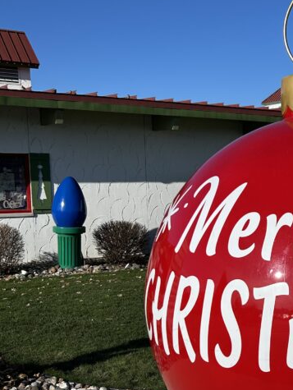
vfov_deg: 34.1
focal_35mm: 56
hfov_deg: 25.0
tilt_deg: -8.1
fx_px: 631
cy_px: 255
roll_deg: +1.5
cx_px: 288
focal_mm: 5.7
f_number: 1.5
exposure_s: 1/6993
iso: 50
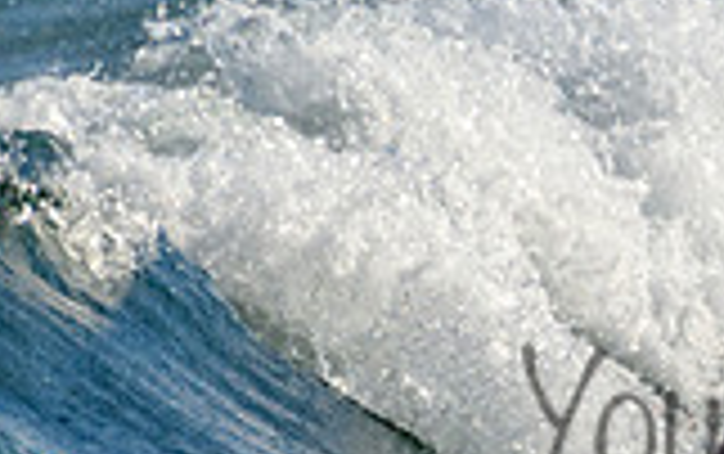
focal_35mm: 4029
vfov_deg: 0.3
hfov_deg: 0.5
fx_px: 79581
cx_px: 1328
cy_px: 361
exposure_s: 1/2000
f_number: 11
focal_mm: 800
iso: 560
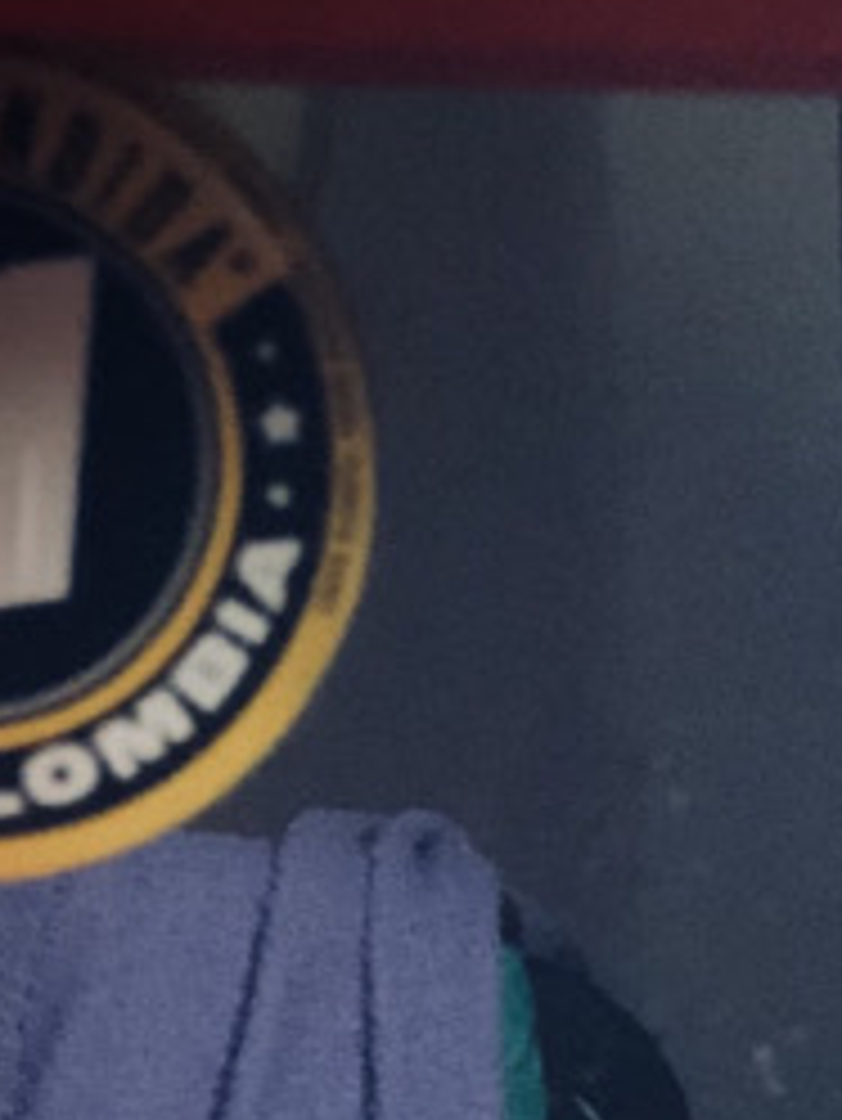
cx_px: 1549
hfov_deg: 6.2
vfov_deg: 8.2
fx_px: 7583
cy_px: 1934
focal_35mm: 234
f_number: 2.8
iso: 400
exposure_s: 1/30
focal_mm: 6.6
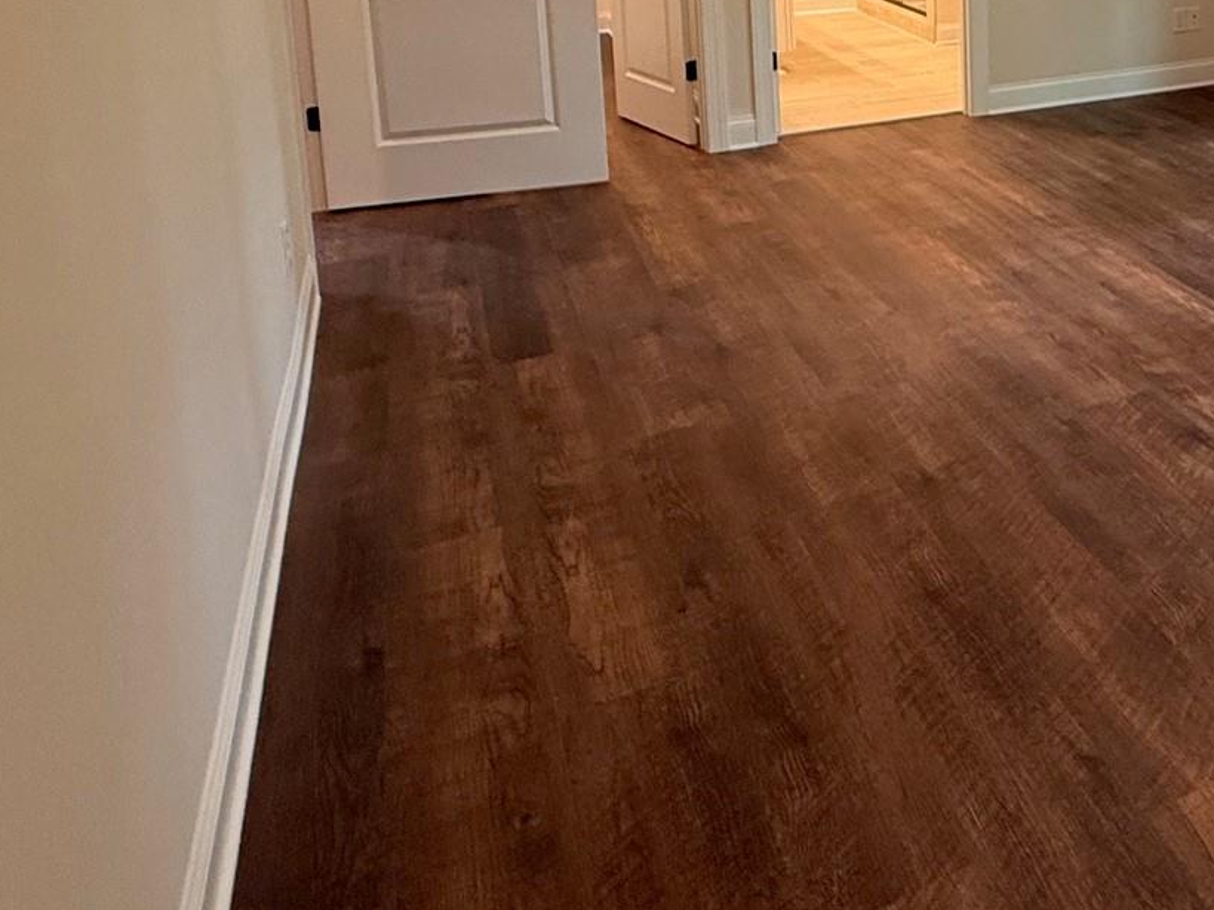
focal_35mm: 35
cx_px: 1211
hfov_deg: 44.8
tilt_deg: -8.3
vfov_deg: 36.6
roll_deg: -0.7
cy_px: 1
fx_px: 1227
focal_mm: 2.22
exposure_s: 1/120
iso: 250
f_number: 2.2
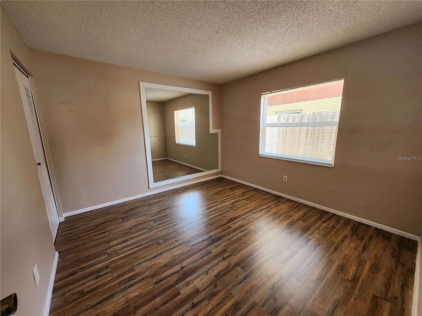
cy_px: 158
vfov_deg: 89.9
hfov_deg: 106.2
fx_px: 158
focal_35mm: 13
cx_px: 211
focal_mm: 1.74
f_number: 2.2
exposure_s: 1/60
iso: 200
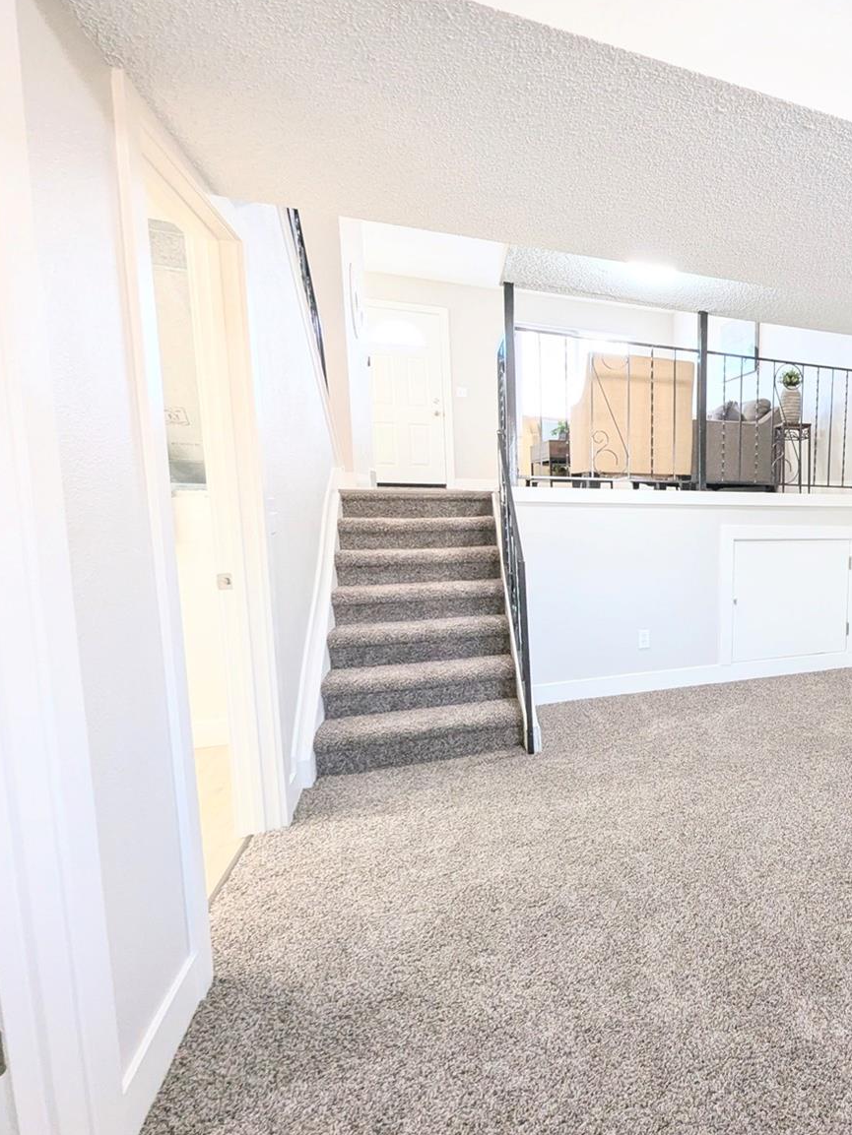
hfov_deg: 61.0
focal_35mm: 18
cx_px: 759
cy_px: 562
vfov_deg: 87.7
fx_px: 591
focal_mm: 1.95
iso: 183
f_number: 2.2
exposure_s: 1/40
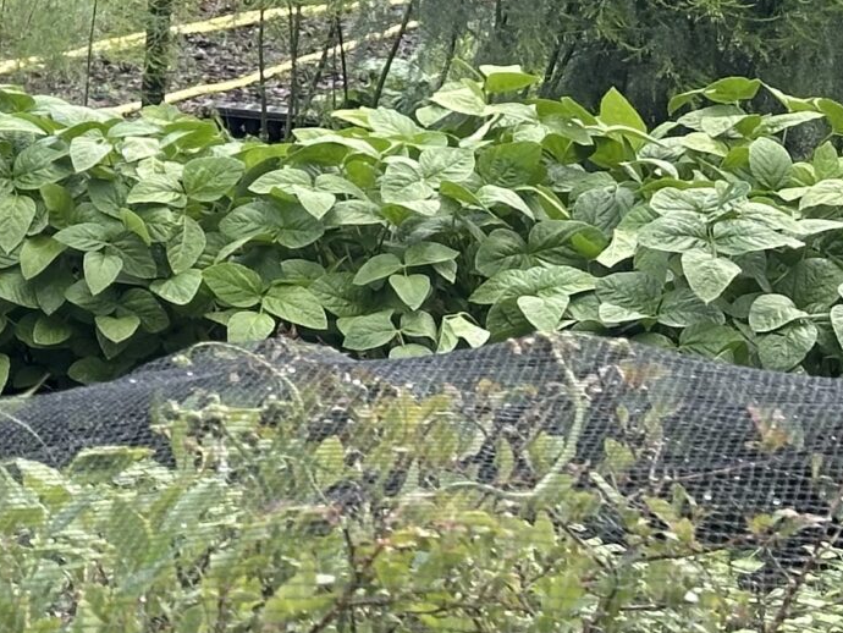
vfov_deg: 8.2
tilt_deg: +1.3
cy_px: -282
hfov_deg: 10.4
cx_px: -673
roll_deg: -0.8
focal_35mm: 178
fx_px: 4336
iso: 64
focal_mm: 6.86
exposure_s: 1/489
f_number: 1.78
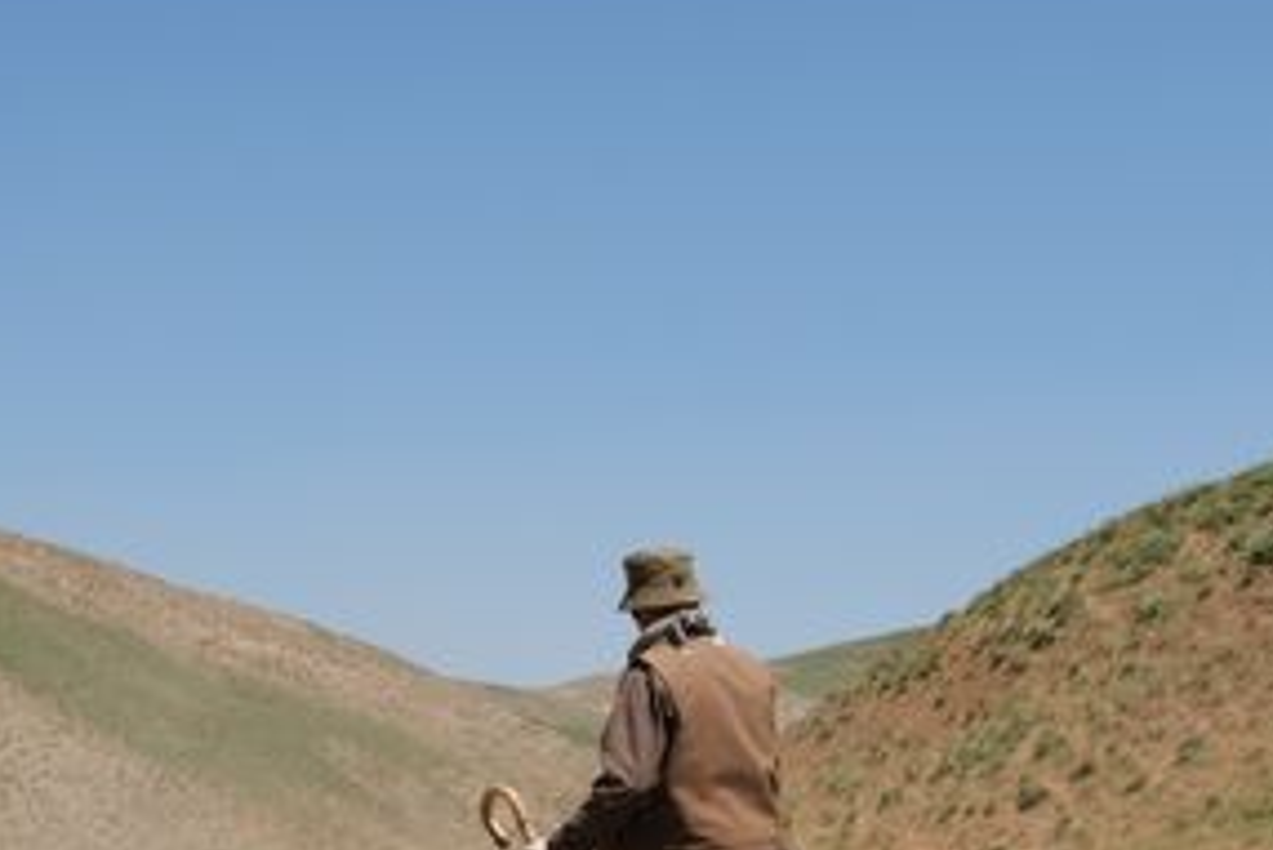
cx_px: 645
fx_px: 3042
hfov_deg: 23.6
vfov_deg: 15.8
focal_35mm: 86
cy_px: 681
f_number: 8
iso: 640
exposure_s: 1/1800
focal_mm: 27.1
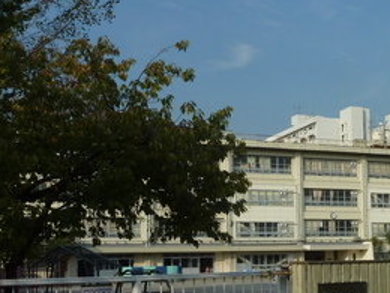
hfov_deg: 30.6
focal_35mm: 61
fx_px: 687
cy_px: 215
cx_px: 332
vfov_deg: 23.8
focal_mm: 4.1
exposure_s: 1/500
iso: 80
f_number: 5
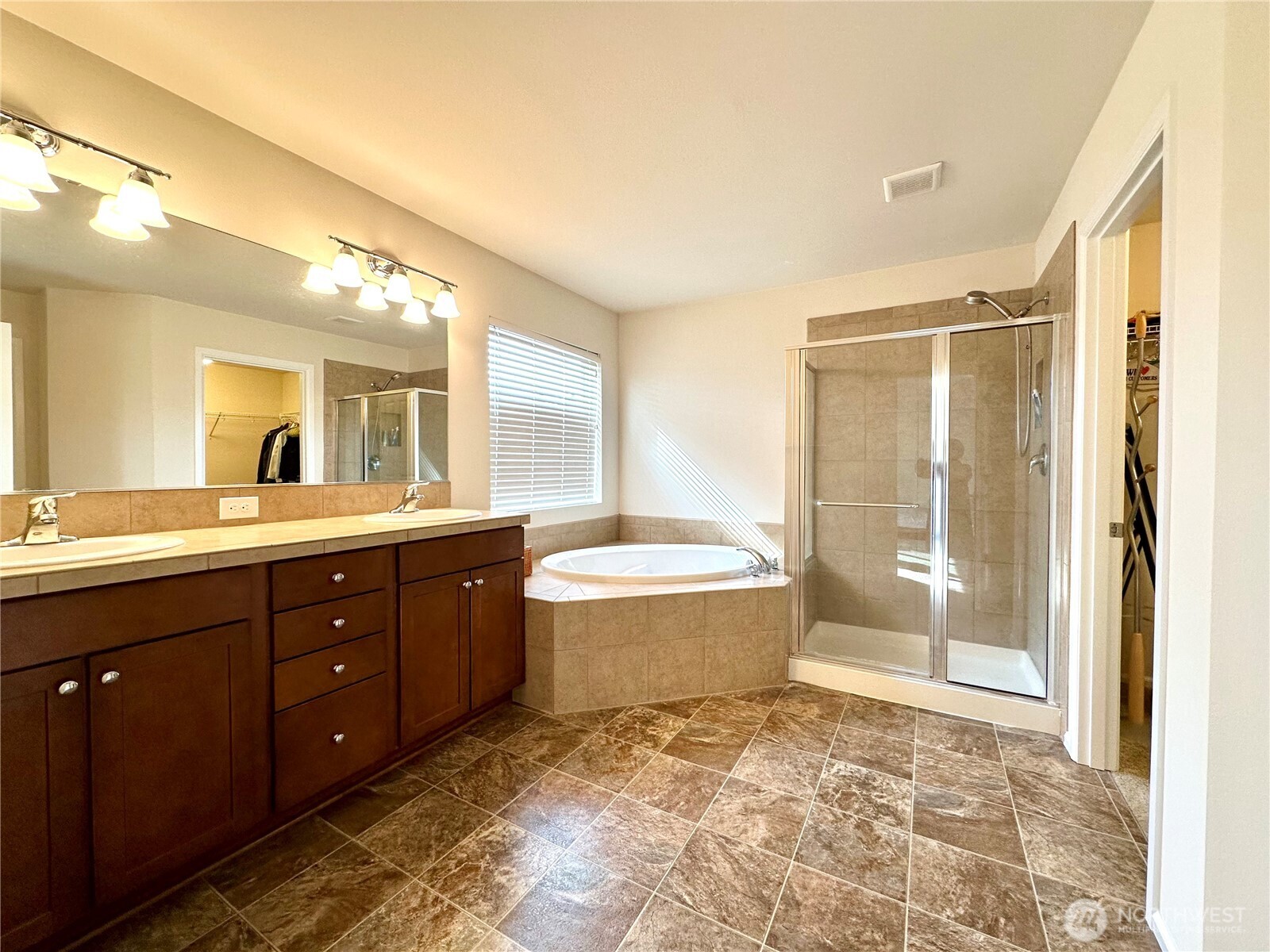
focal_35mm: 14
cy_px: 476
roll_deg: -0.4
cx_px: 635
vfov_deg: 85.7
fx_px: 514
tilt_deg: -1.2
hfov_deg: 102.1
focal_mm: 2.22
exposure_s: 1/120
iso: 160
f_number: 2.2
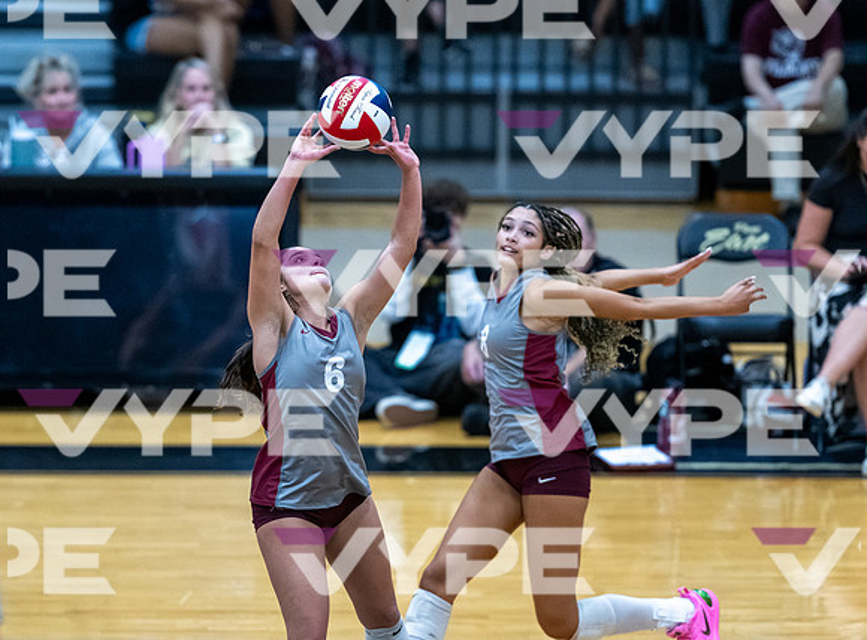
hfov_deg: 6.0
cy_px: 357
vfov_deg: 4.5
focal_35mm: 330
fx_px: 8217
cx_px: 305
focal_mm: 200
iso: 3200
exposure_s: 1/1600
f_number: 2
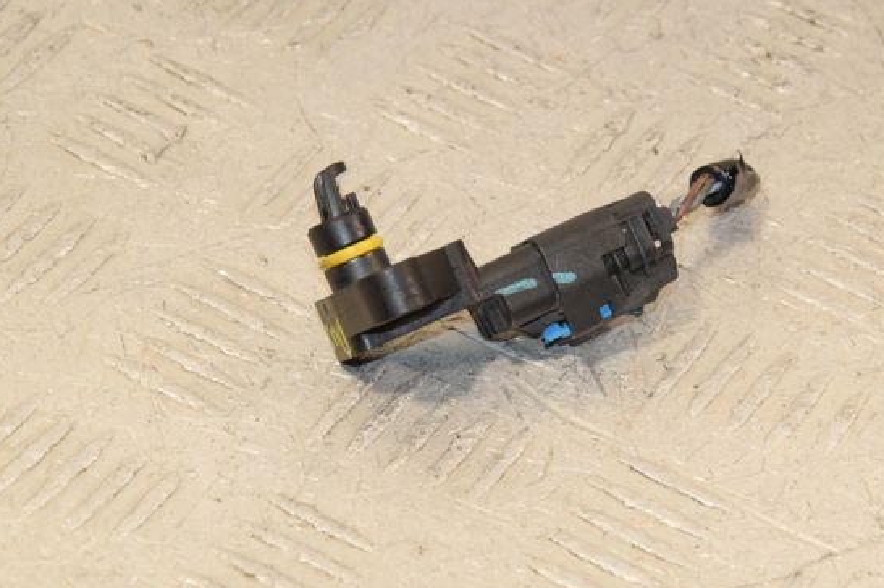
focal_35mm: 172
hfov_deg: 12.0
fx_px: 4221
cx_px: 512
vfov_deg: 8.0
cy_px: 250
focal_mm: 98
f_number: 10
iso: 1600
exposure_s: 1/200
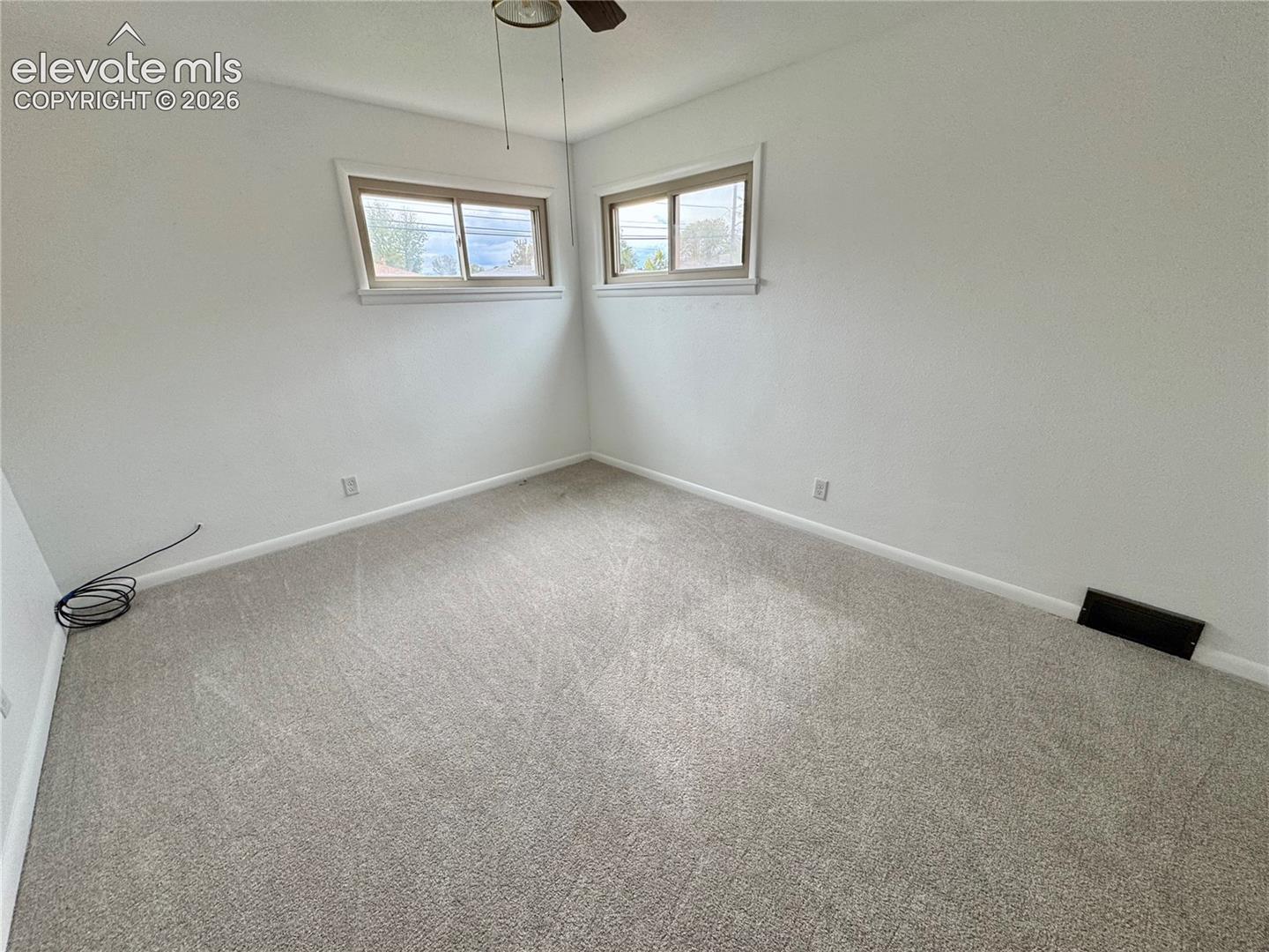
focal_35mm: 14
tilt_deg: -20.8
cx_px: 634
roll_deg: +1.6
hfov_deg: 102.1
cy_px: 476
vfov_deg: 85.7
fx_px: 513
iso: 125
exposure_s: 1/120
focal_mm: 2.22
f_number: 2.2
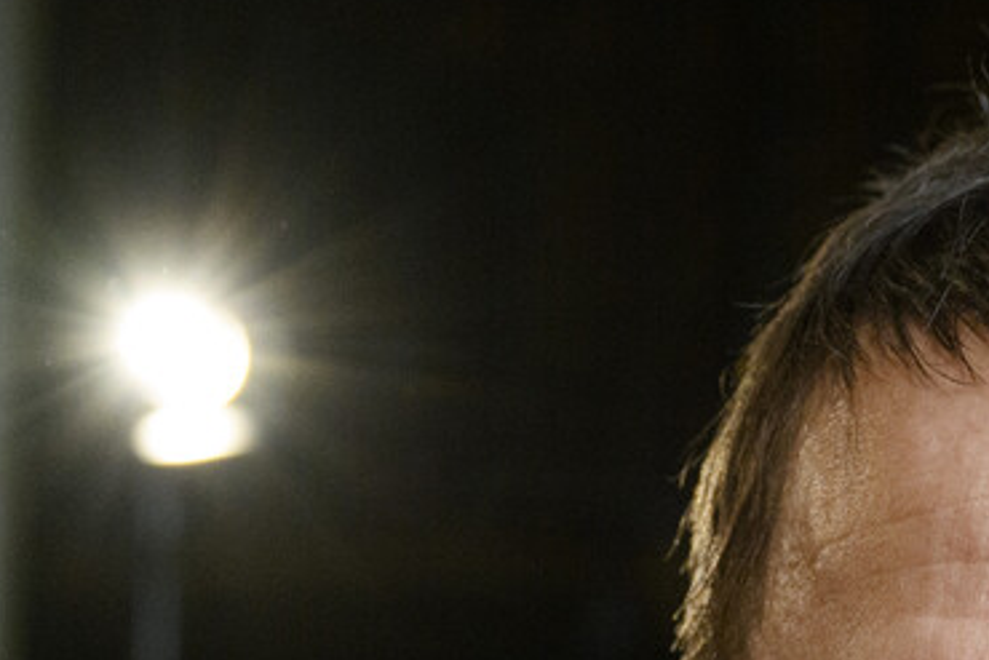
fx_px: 5826
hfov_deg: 9.4
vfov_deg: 6.4
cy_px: 958
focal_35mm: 212
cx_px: 1489
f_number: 4.5
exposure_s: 1/250
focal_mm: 49
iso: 3200
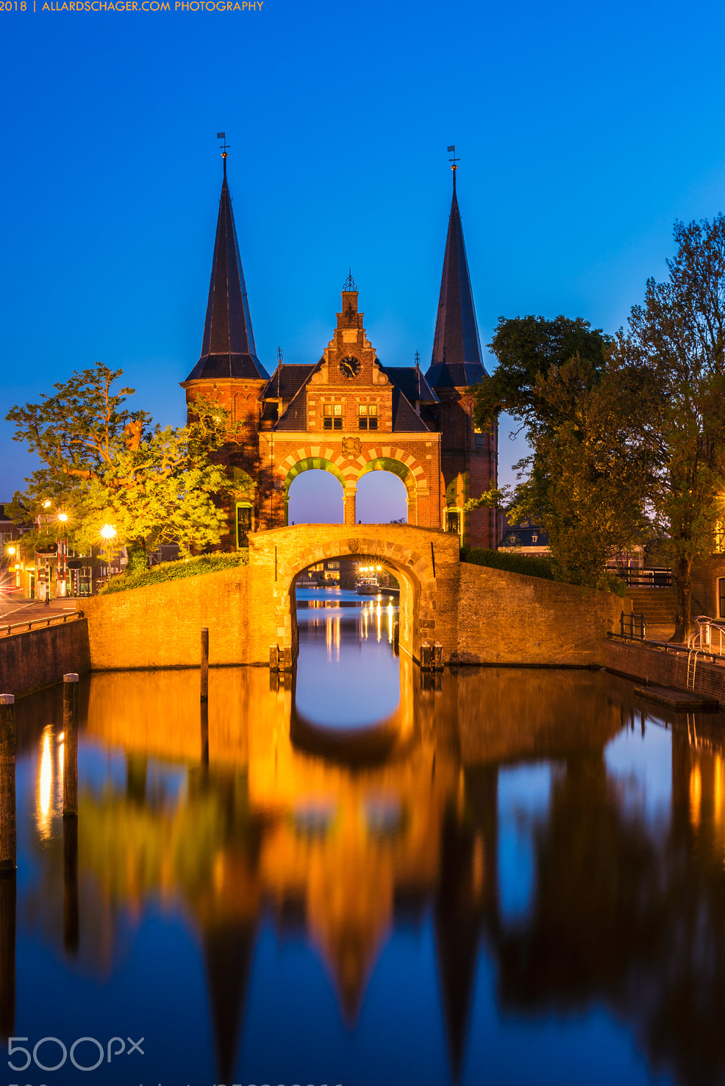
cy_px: 562
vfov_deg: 49.5
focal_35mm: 39
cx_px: 354
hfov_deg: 34.2
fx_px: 1177
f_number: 13
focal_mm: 36
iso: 200
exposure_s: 30
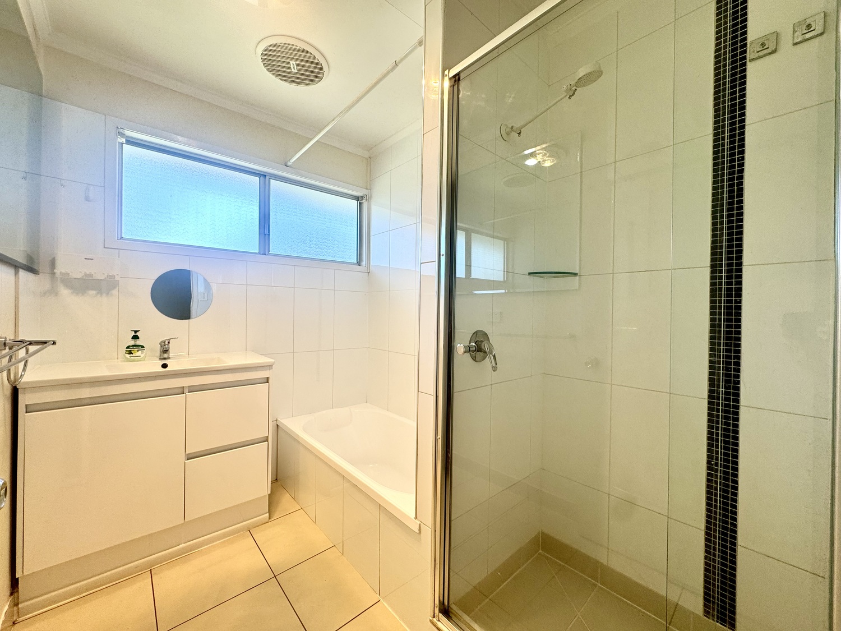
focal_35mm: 14
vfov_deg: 85.7
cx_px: 420
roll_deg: -0.1
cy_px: 316
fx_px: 340
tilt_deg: +0.2
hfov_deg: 102.1
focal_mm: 2.22
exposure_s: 1/129
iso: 40
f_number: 2.2
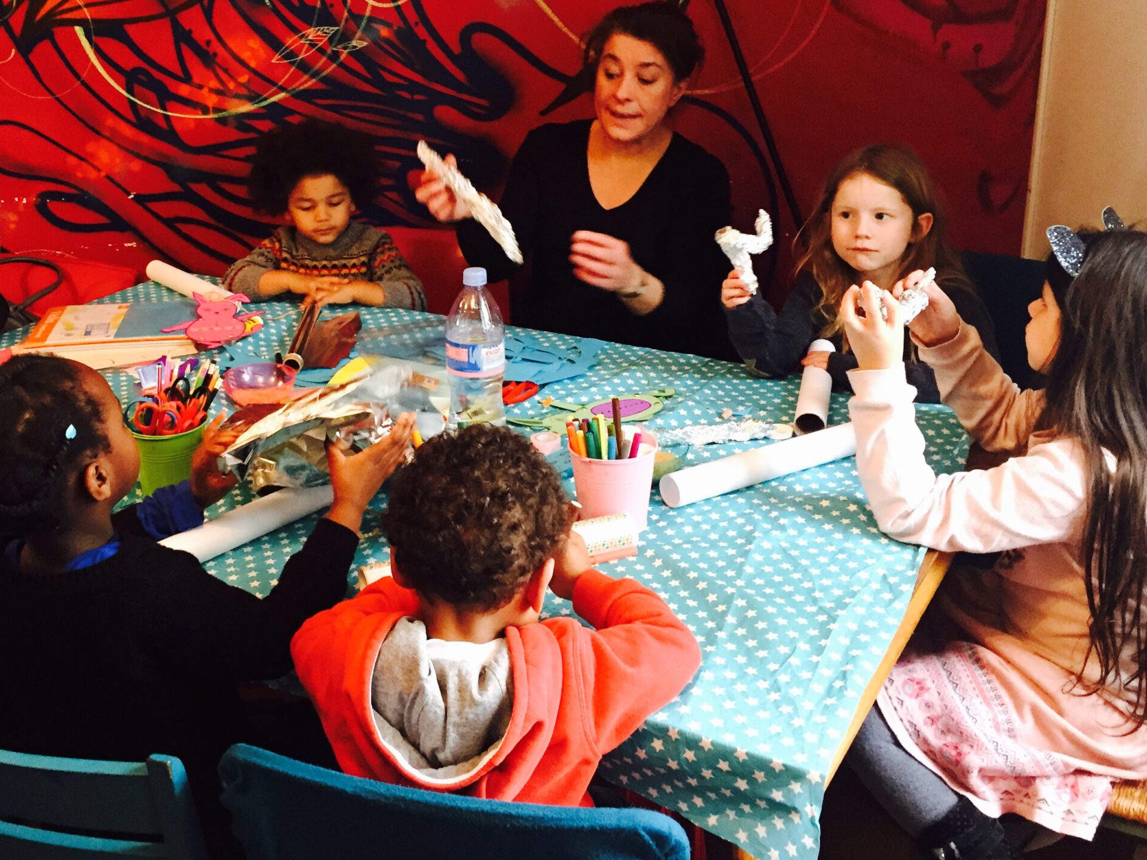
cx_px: 417
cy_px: 292
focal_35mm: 39
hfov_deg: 47.3
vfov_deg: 36.5
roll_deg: +2.4
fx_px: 1292
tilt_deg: -17.4
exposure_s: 1/15
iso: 250
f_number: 2.2
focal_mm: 4.15
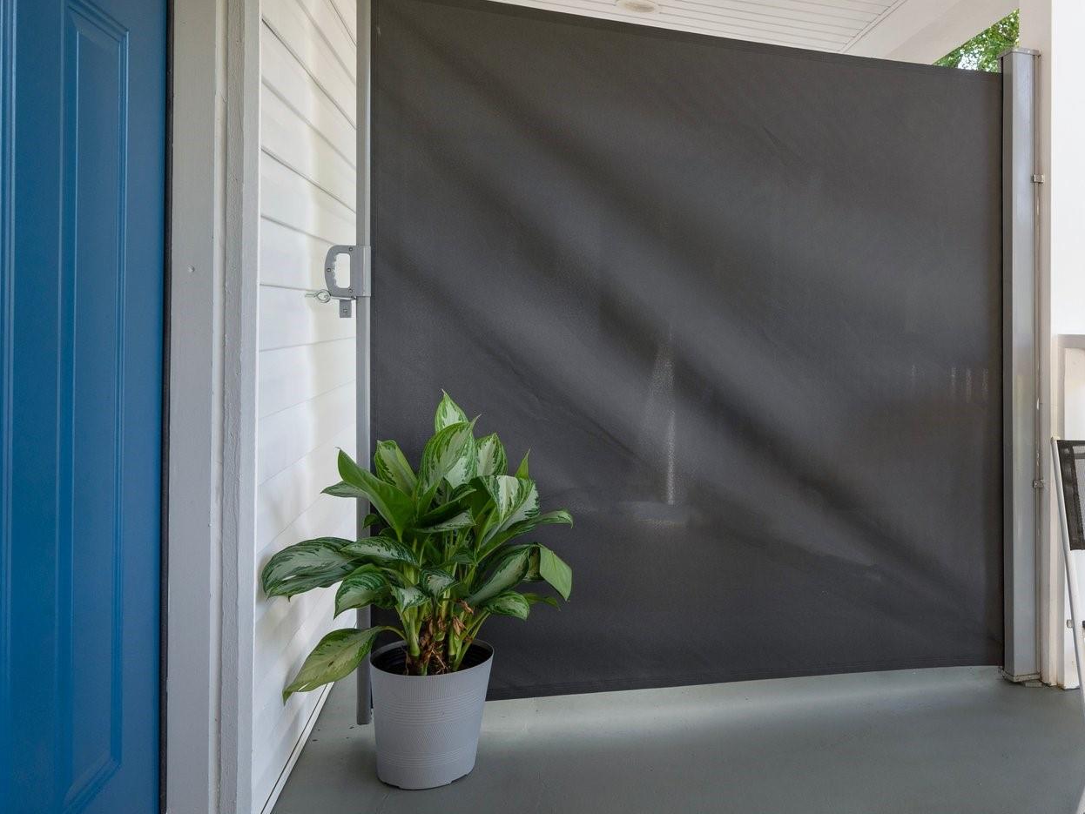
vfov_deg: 46.7
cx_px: 835
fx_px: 940
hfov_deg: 56.5
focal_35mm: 30
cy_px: 355
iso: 250
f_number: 9
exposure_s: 1/30
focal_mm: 19
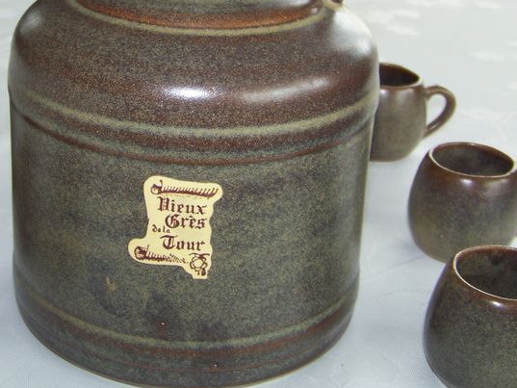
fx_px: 1001
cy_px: 82
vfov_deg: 21.7
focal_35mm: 67
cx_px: 190
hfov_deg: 28.8
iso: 70
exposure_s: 1/30
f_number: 2.8
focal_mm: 5.85
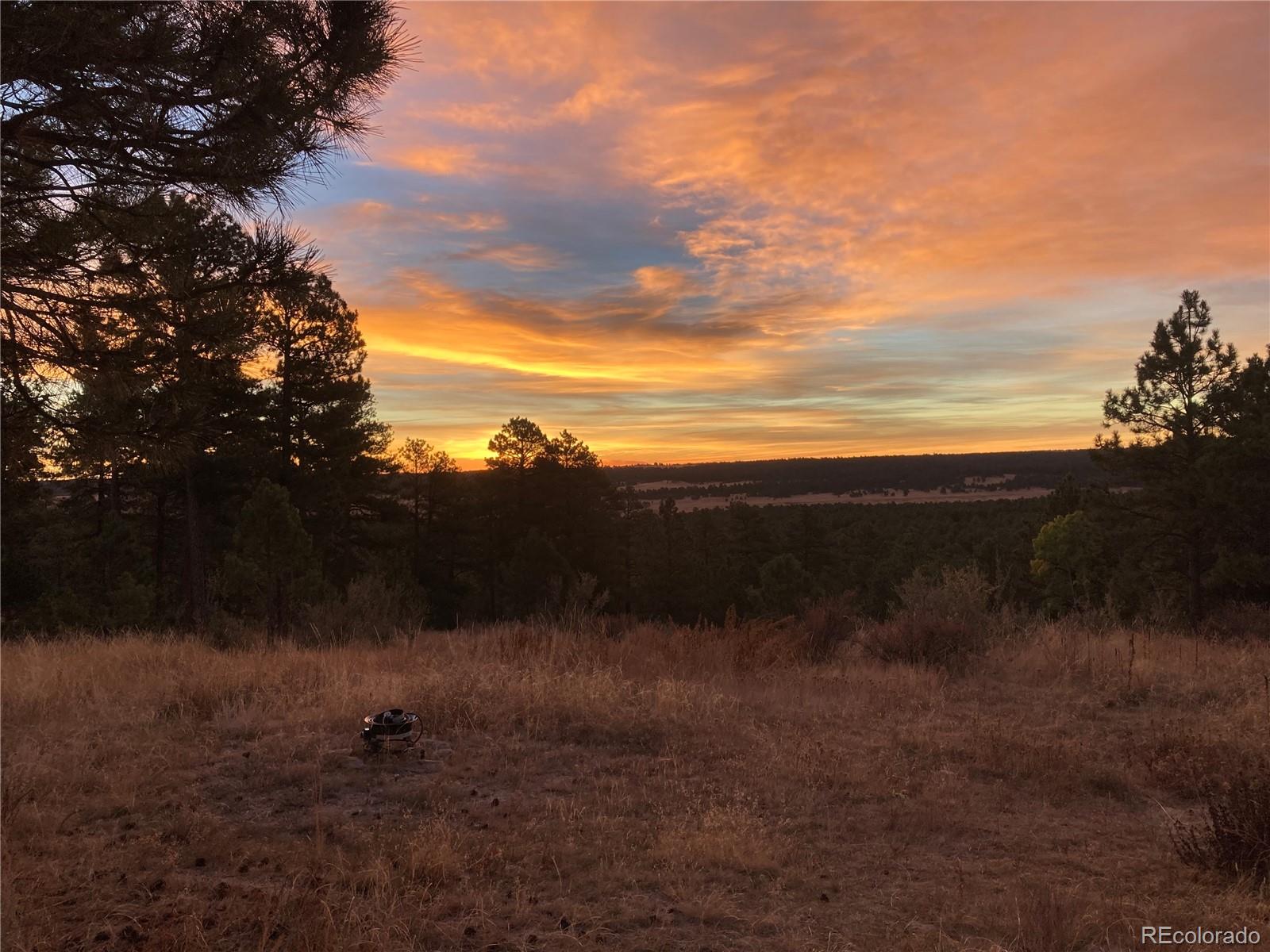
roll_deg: +0.8
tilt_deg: -0.1
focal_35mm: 28
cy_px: 476
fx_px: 1027
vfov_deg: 49.7
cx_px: 635
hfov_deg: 63.4
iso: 25
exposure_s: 1/122
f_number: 1.8
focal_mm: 3.99
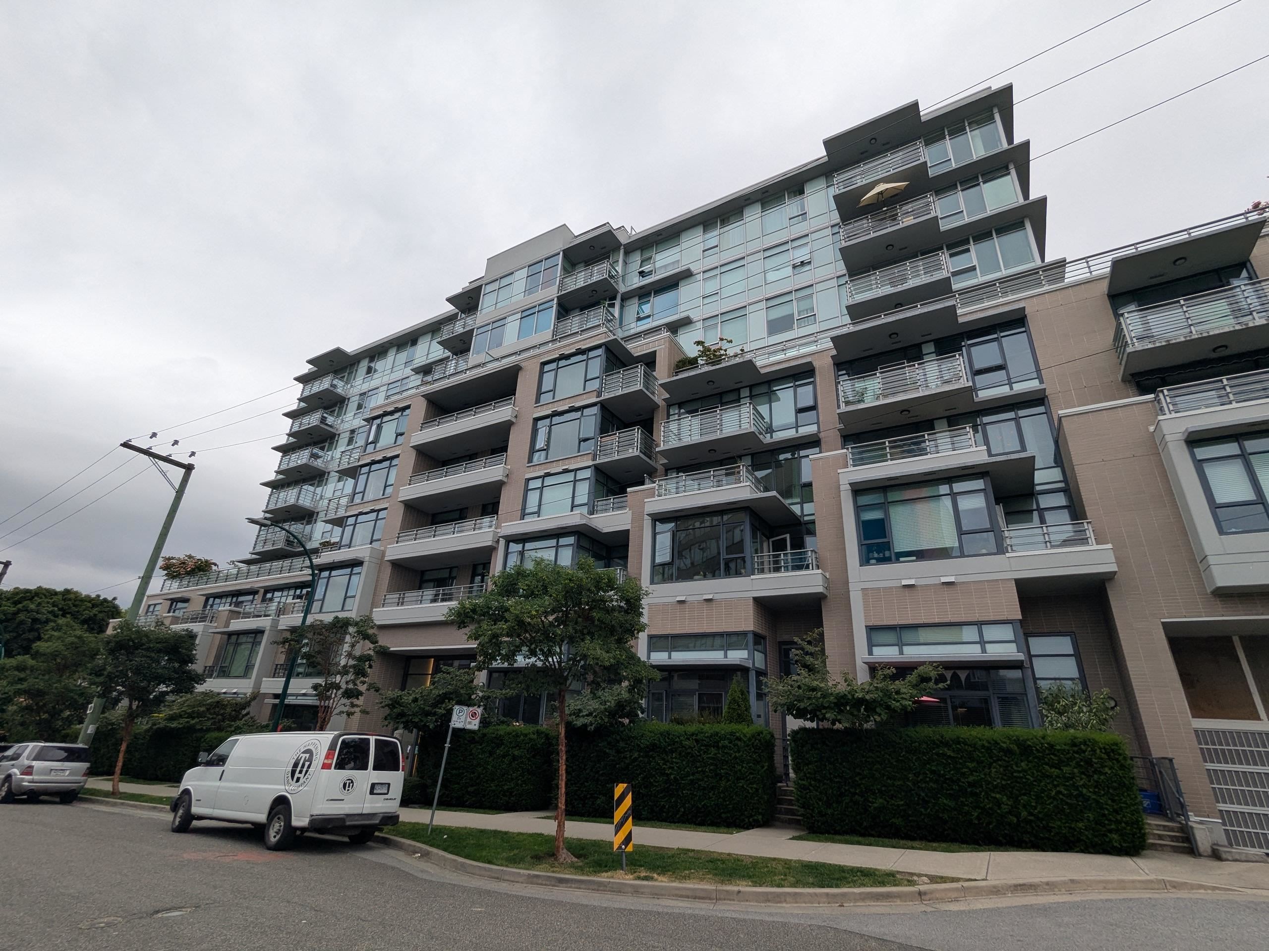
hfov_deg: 94.5
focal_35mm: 16
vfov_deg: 78.1
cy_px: 476
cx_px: 634
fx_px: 587
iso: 50
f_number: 2.2
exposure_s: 1/527
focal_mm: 2.35
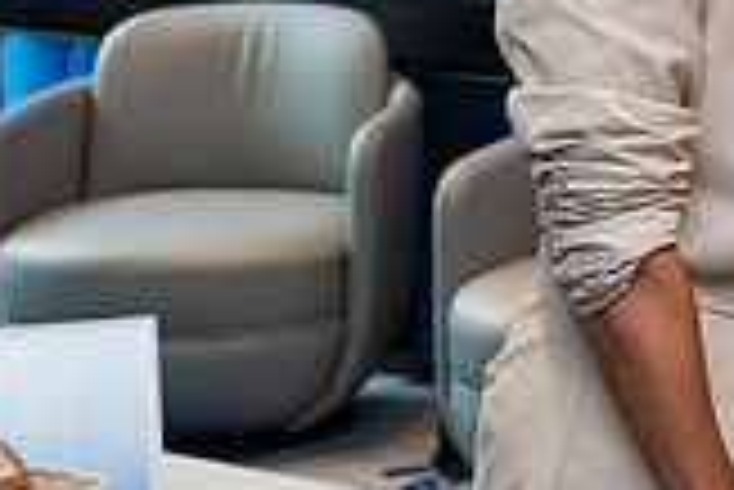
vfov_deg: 8.6
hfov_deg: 12.1
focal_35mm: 159
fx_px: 3245
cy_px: -67
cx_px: 1189
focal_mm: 44
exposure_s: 1/160
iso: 640
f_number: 4.5
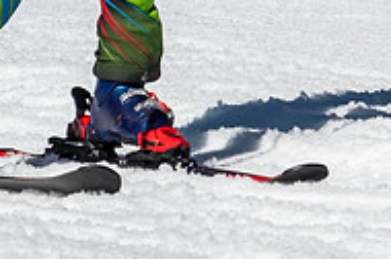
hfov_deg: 0.7
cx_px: 164
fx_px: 30023
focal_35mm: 2769
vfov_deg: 0.5
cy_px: -122
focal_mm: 400
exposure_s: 1/2000
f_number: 8
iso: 200
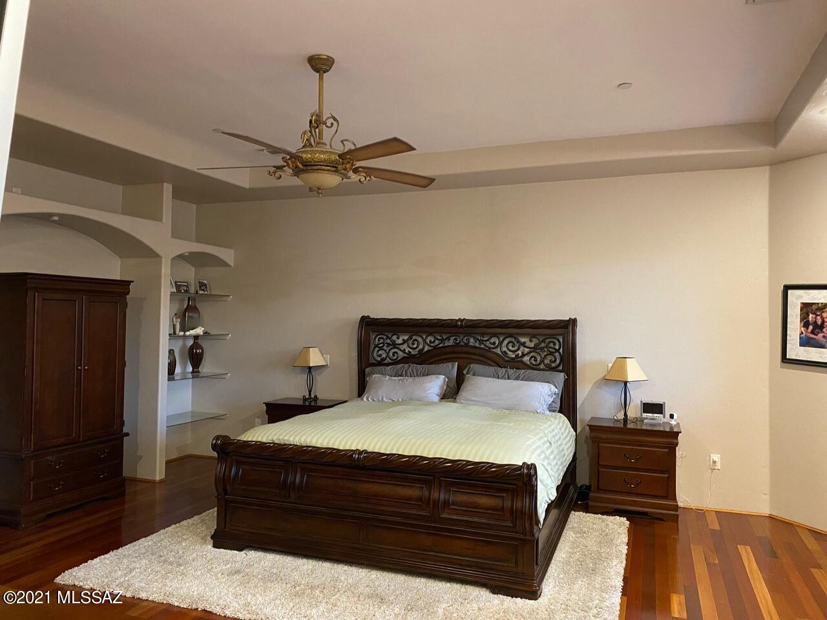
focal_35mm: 26
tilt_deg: +0.9
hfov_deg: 67.3
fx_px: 621
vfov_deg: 53.1
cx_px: 414
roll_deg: -1.0
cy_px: 310
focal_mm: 4.25
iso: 500
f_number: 1.8
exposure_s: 1/40
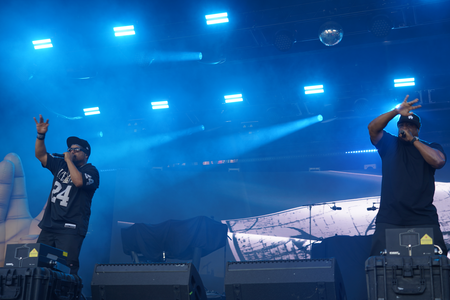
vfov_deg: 27.5
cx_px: 225
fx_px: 612
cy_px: 150
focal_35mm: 49
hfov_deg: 40.3
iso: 100
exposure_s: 1/160
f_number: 4
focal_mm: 49
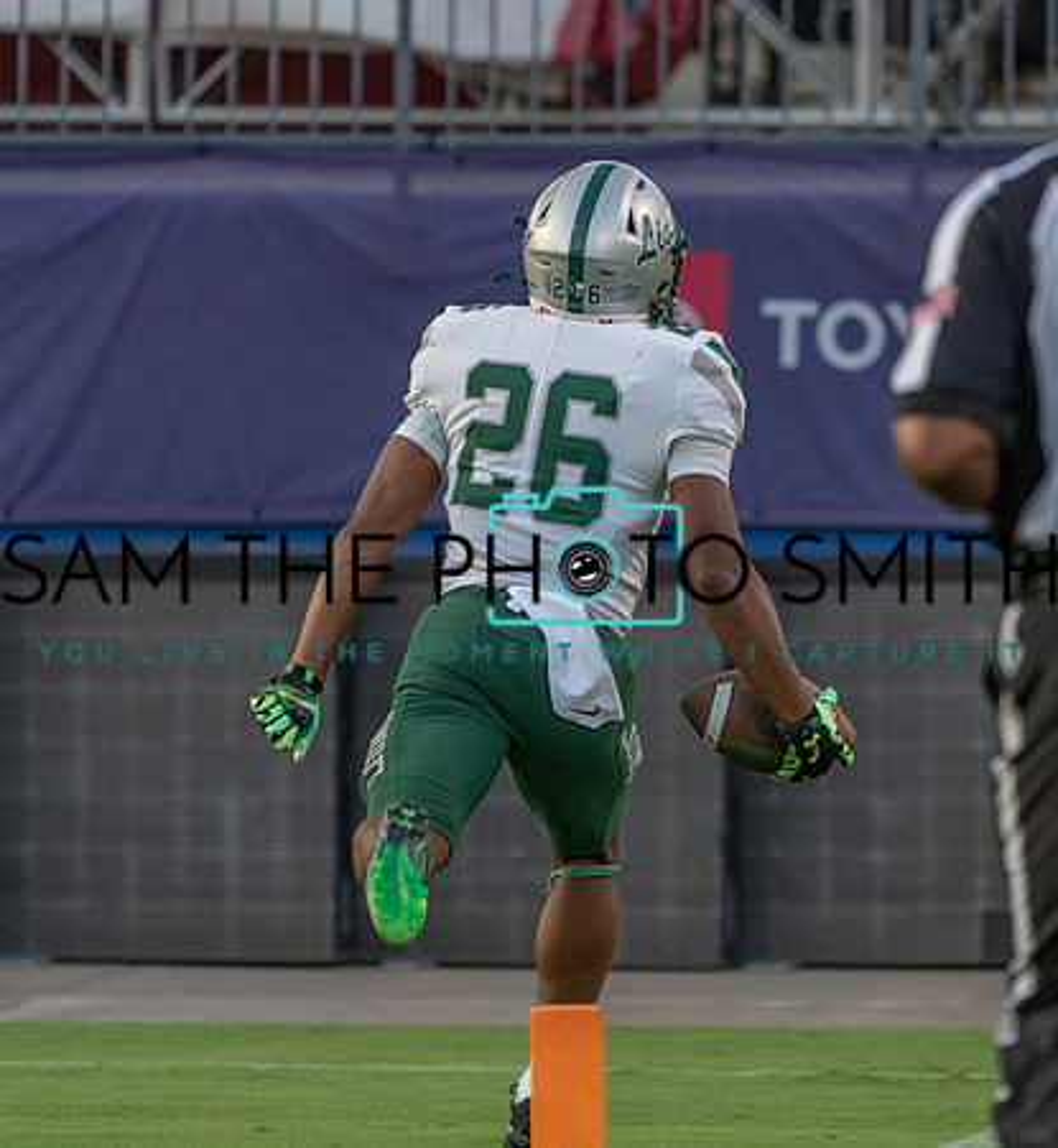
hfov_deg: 3.3
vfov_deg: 3.5
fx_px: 18523
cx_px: 715
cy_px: 516
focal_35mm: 514
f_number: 5.6
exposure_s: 1/1000
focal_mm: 342
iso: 2500
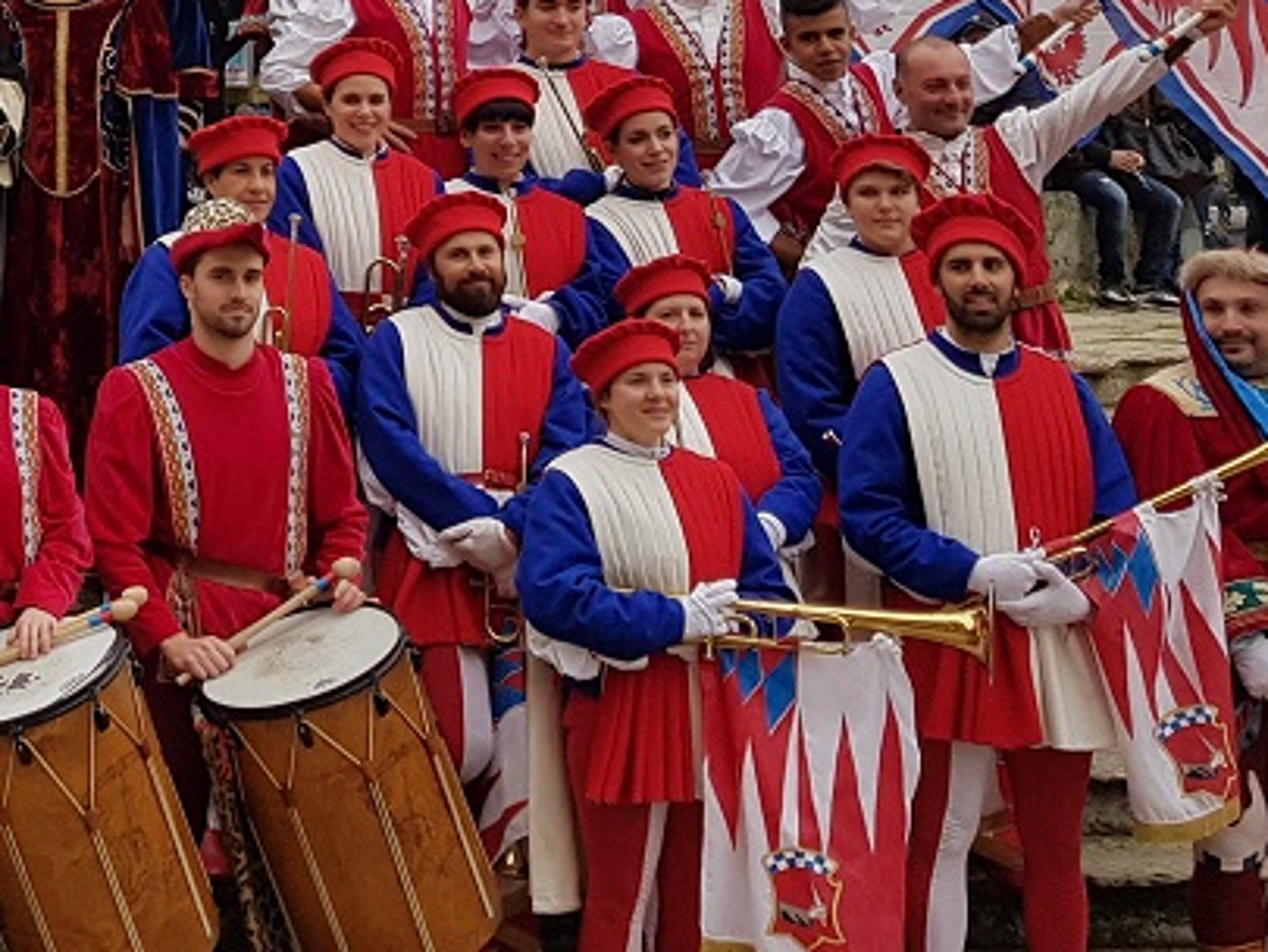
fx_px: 2821
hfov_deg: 23.1
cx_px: -269
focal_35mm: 77
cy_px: -166
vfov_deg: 18.2
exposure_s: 1/650
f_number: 1.7
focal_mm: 4.3
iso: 40
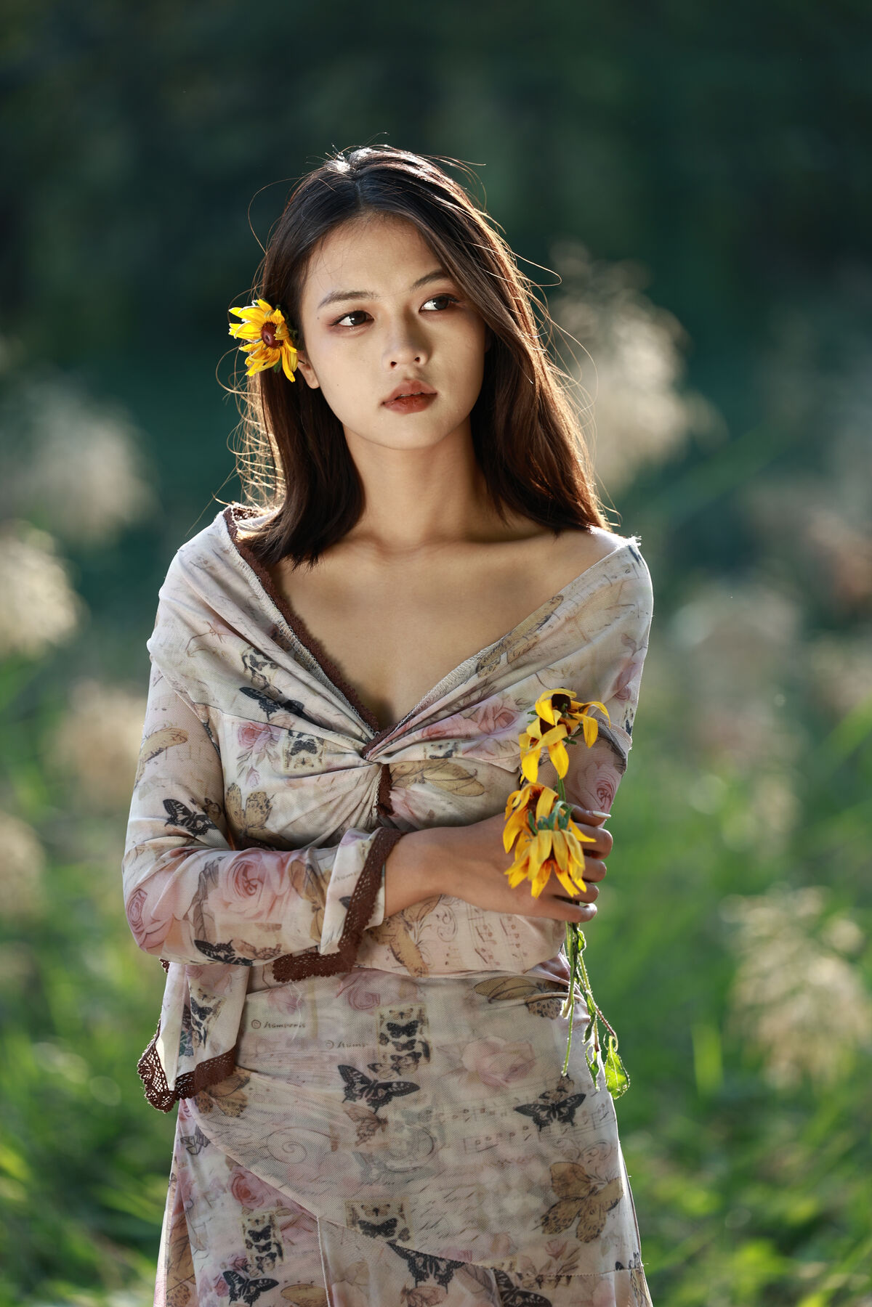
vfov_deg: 12.7
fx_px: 5886
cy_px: 654
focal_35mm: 162
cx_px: 436
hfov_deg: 8.5
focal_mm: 163
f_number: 2.8
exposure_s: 1/320
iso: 100
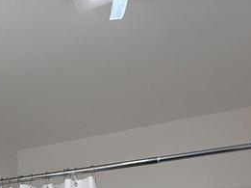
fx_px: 398
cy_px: 368
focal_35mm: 55
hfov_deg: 31.0
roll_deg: +0.7
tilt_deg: -9.2
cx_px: -29
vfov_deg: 18.4
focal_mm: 2.22
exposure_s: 1/120
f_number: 2.2
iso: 80
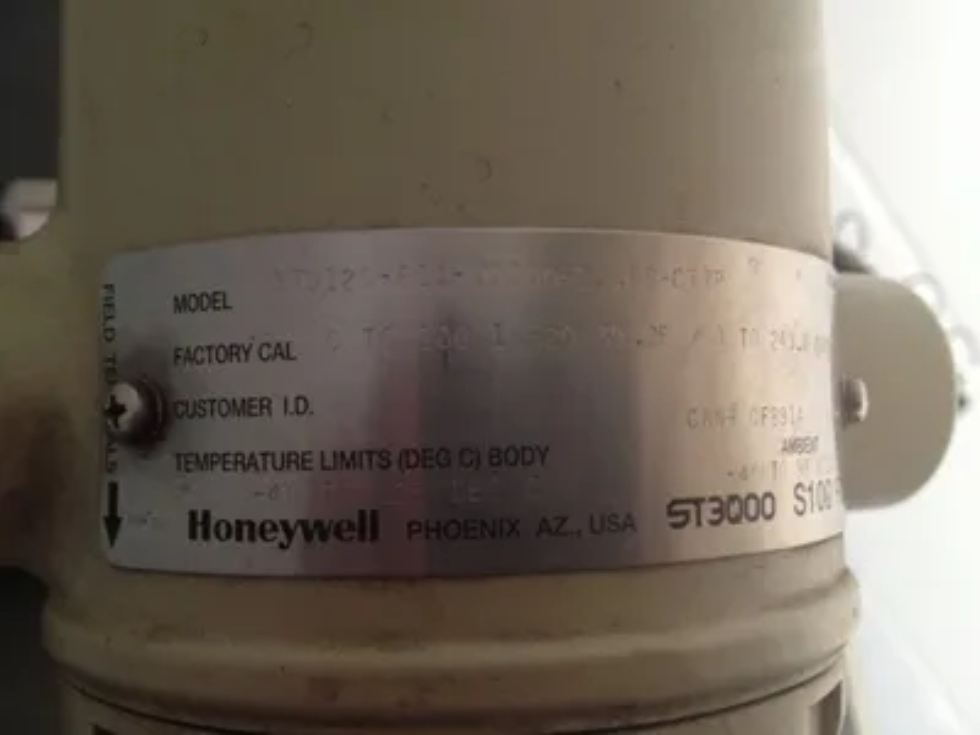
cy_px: 368
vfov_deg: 40.7
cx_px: 490
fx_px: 991
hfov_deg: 52.6
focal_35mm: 35
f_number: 2.4
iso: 100
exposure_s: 1/20
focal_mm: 4.28
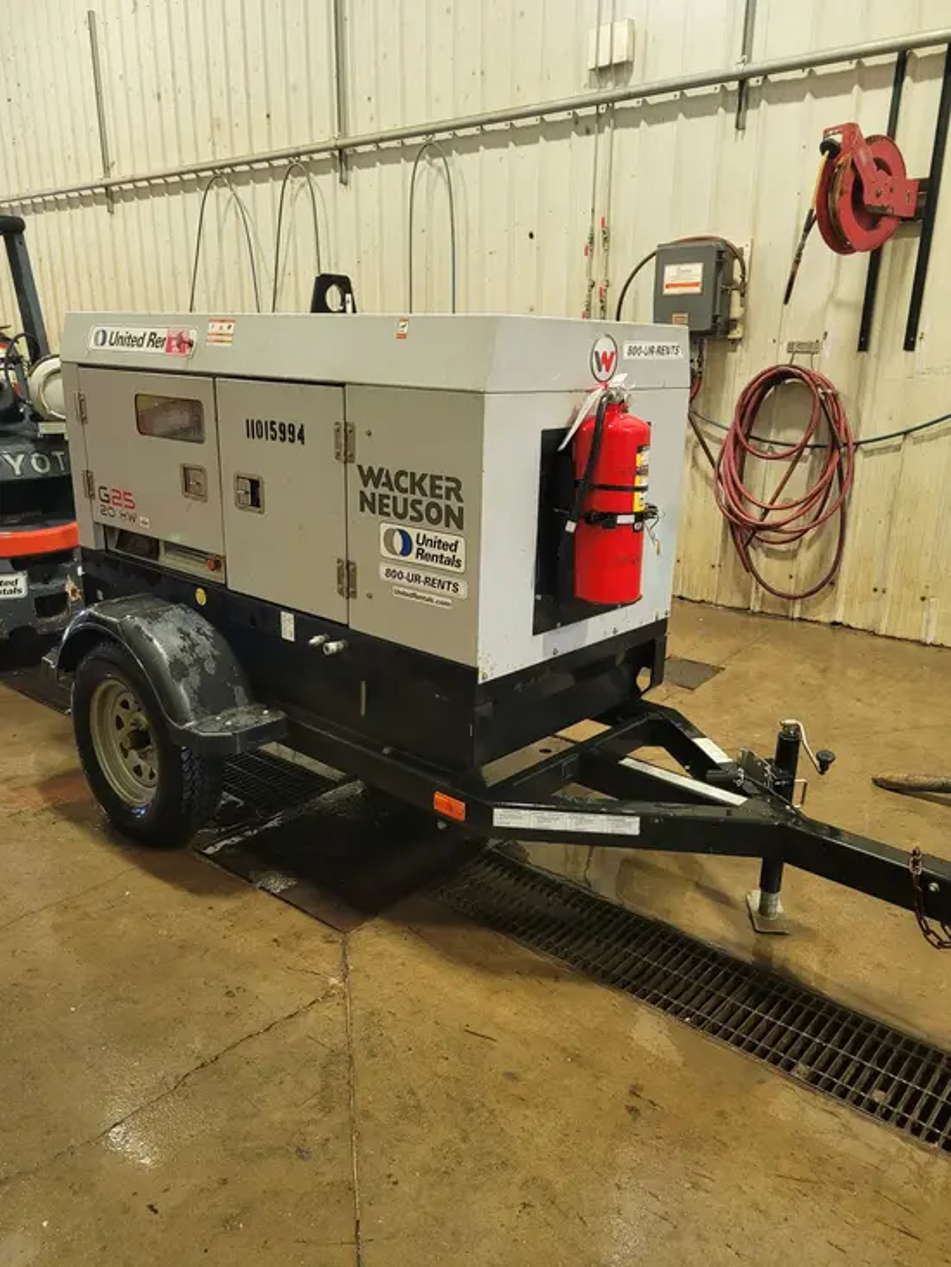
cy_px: 634
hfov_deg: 53.1
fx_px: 952
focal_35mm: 26
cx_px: 476
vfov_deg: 67.3
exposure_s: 1/40
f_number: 1.8
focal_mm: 5.4
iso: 400
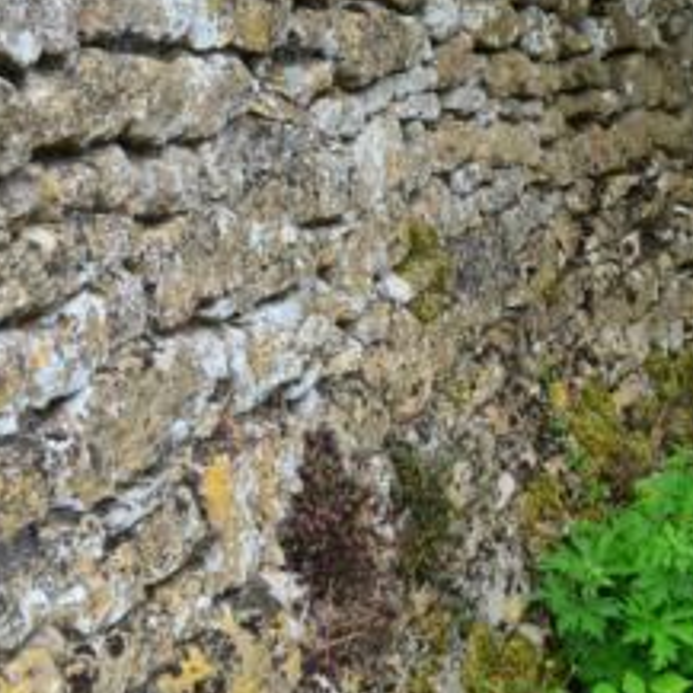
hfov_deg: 17.6
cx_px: 1000
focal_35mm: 90
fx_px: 2038
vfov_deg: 19.2
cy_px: 174
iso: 200
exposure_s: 1/50
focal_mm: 24
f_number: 11
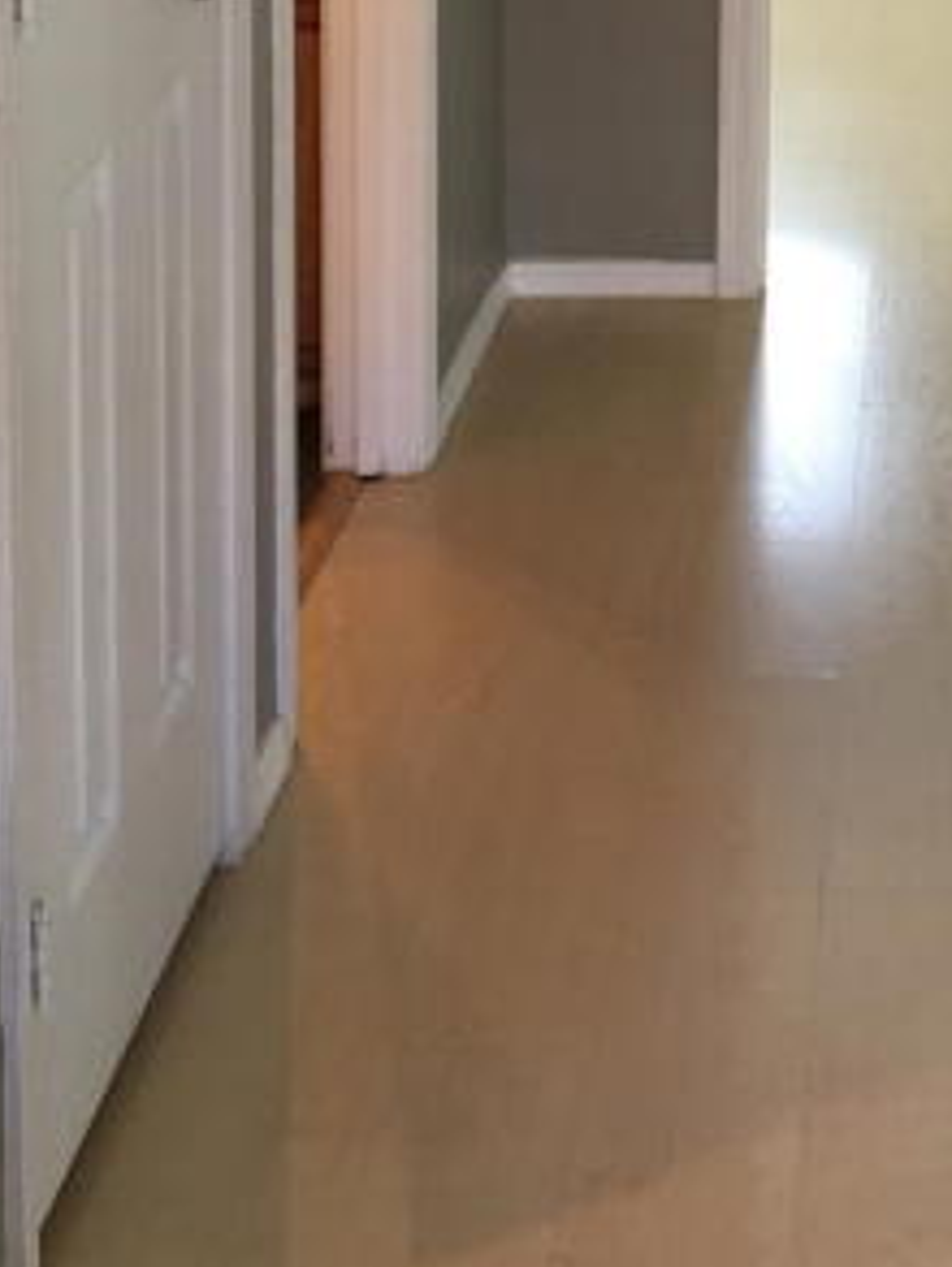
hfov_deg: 18.9
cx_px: 956
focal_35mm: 76
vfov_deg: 23.6
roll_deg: -1.5
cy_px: -221
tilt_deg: -6.9
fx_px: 2785
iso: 40
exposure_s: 1/15
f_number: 2.2
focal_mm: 4.15
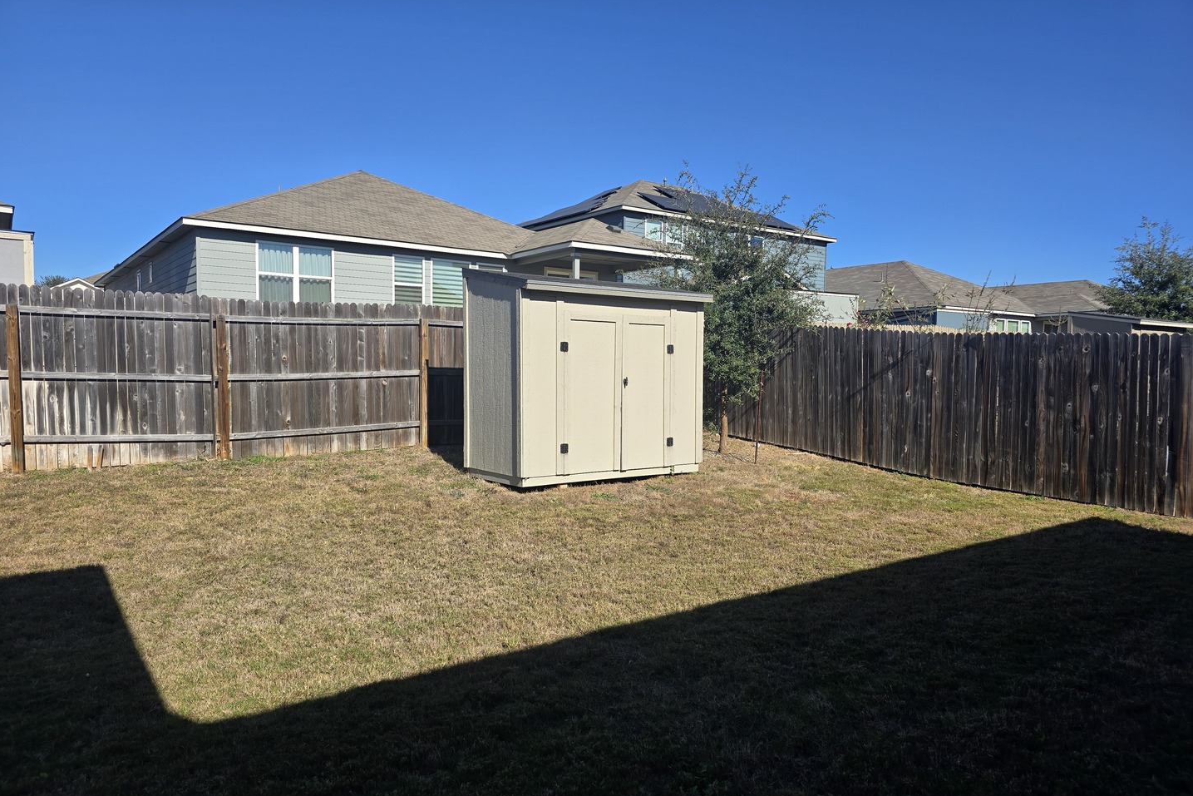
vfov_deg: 53.1
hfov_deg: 73.7
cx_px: 595
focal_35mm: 24
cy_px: 405
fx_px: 795
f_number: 1.7
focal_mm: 6.3
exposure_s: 1/756
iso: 12
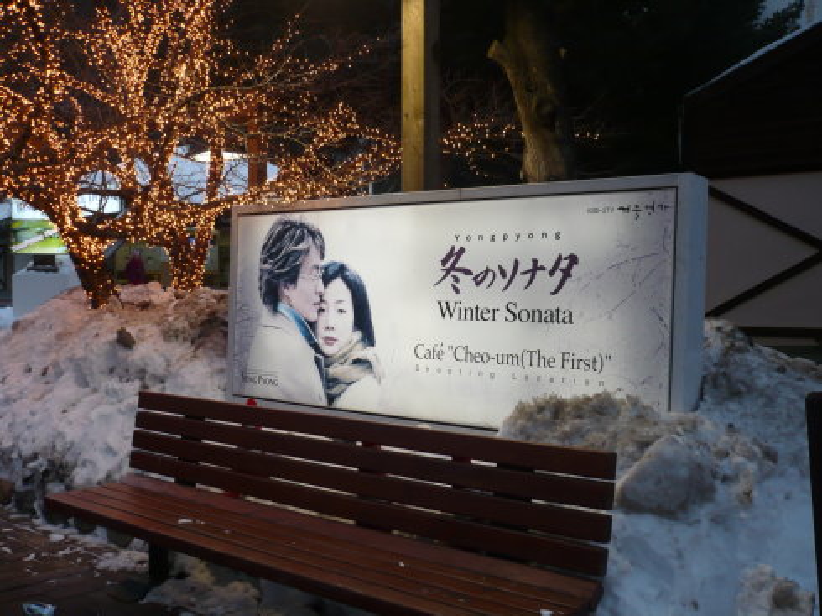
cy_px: 308
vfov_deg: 40.7
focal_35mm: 35
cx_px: 411
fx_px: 831
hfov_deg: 52.6
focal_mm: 5.8
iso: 100
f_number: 2.8
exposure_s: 1/40
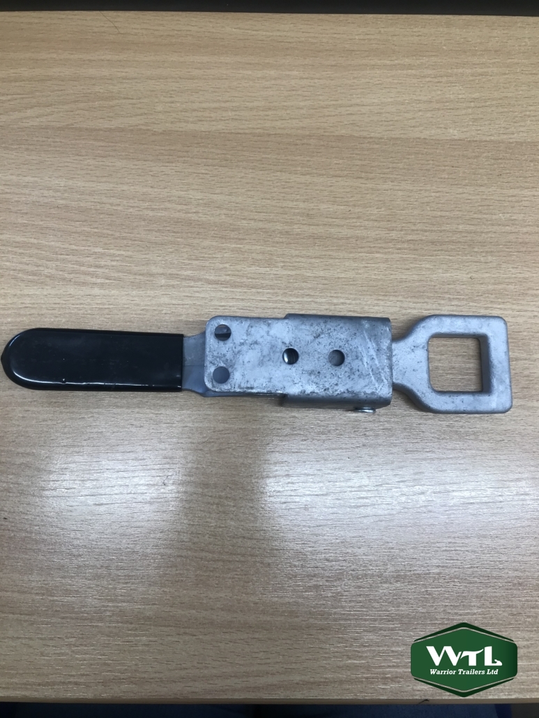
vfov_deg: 63.4
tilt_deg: -84.0
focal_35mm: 28
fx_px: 581
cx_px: 270
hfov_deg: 49.8
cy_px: 359
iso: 25
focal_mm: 3.99
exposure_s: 1/55
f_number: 1.8
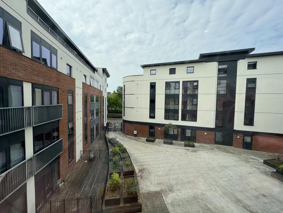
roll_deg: -1.3
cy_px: 106
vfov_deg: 85.7
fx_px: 114
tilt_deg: -2.6
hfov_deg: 102.1
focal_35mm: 14
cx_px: 142
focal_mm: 2.22
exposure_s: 1/1198
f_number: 2.2
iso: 40
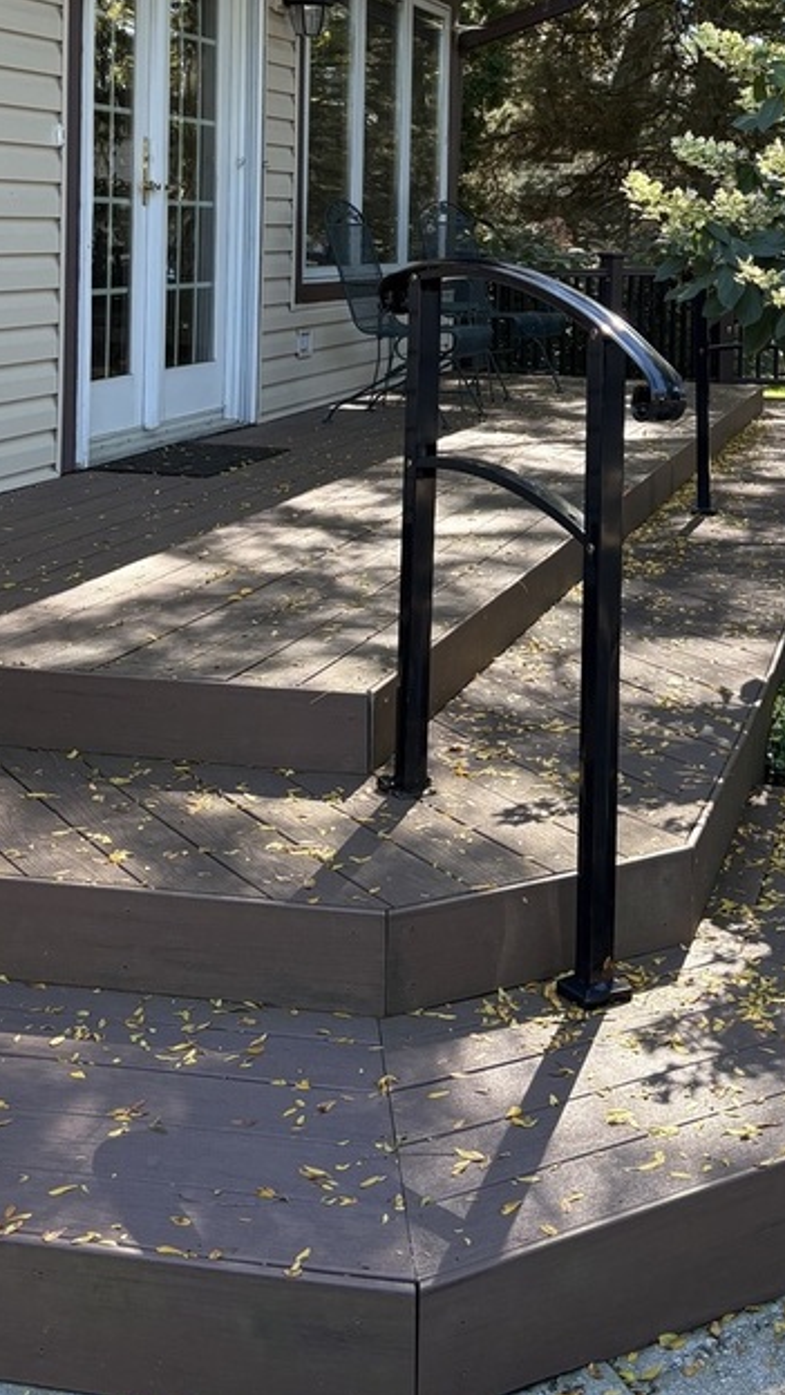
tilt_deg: -0.8
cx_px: 642
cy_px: 273
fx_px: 1813
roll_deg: -1.3
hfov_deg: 24.0
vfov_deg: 40.3
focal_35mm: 49
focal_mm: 5.96
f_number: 1.6
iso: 64
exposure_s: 1/227
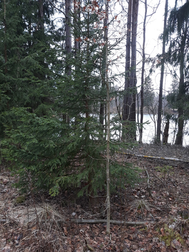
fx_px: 197
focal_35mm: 27
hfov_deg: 51.4
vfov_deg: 65.3
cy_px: 126
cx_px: 94
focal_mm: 3.71
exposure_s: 1/105
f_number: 1.7
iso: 40
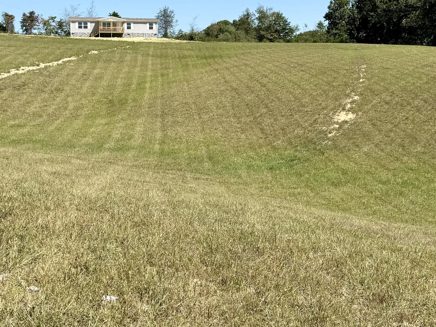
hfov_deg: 36.2
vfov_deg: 26.9
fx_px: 668
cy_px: 56
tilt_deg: +0.1
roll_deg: +0.5
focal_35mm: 53
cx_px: 204
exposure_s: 1/4950
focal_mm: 6.76
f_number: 1.78
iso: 80
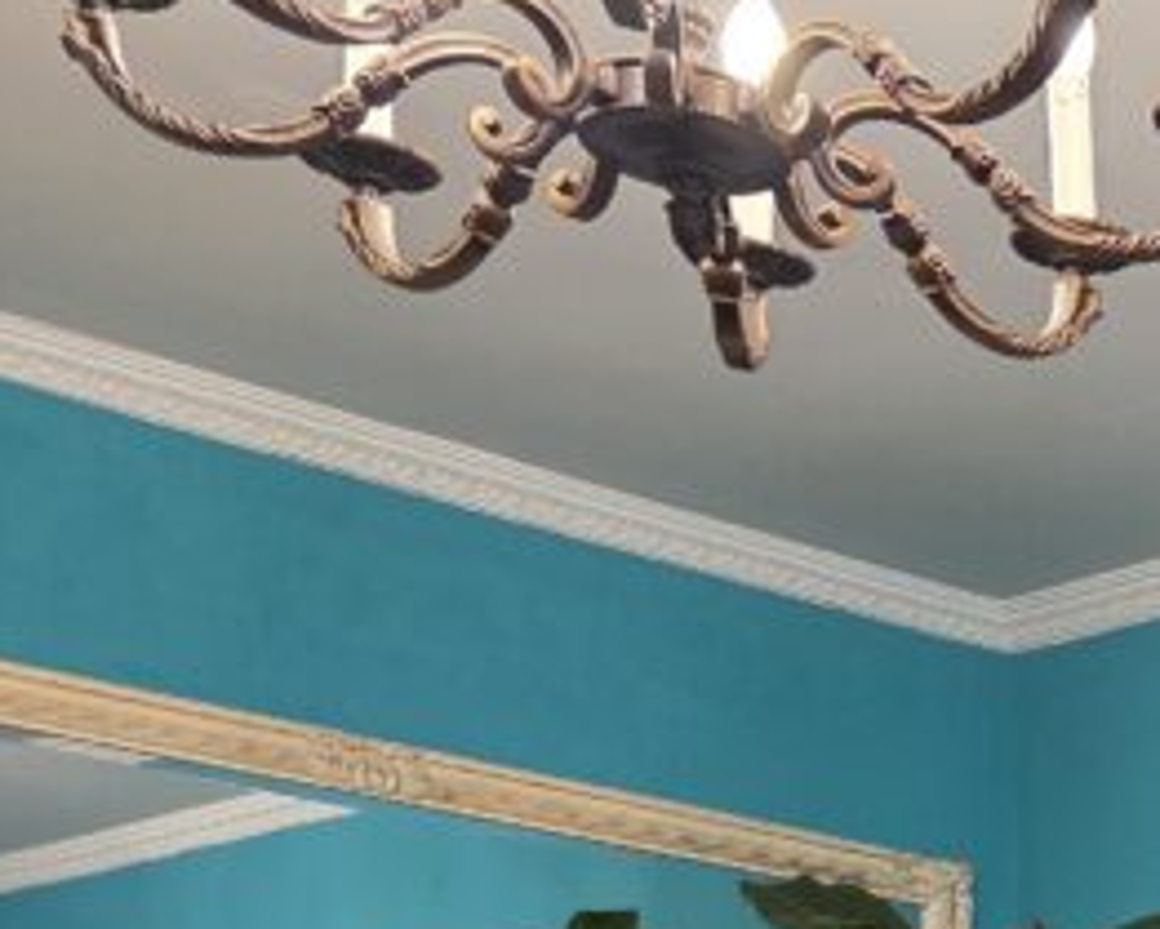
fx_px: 3022
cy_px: 1551
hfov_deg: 18.1
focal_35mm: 88
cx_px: 1978
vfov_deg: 15.5
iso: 160
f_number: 1.7
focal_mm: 6.3
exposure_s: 1/66
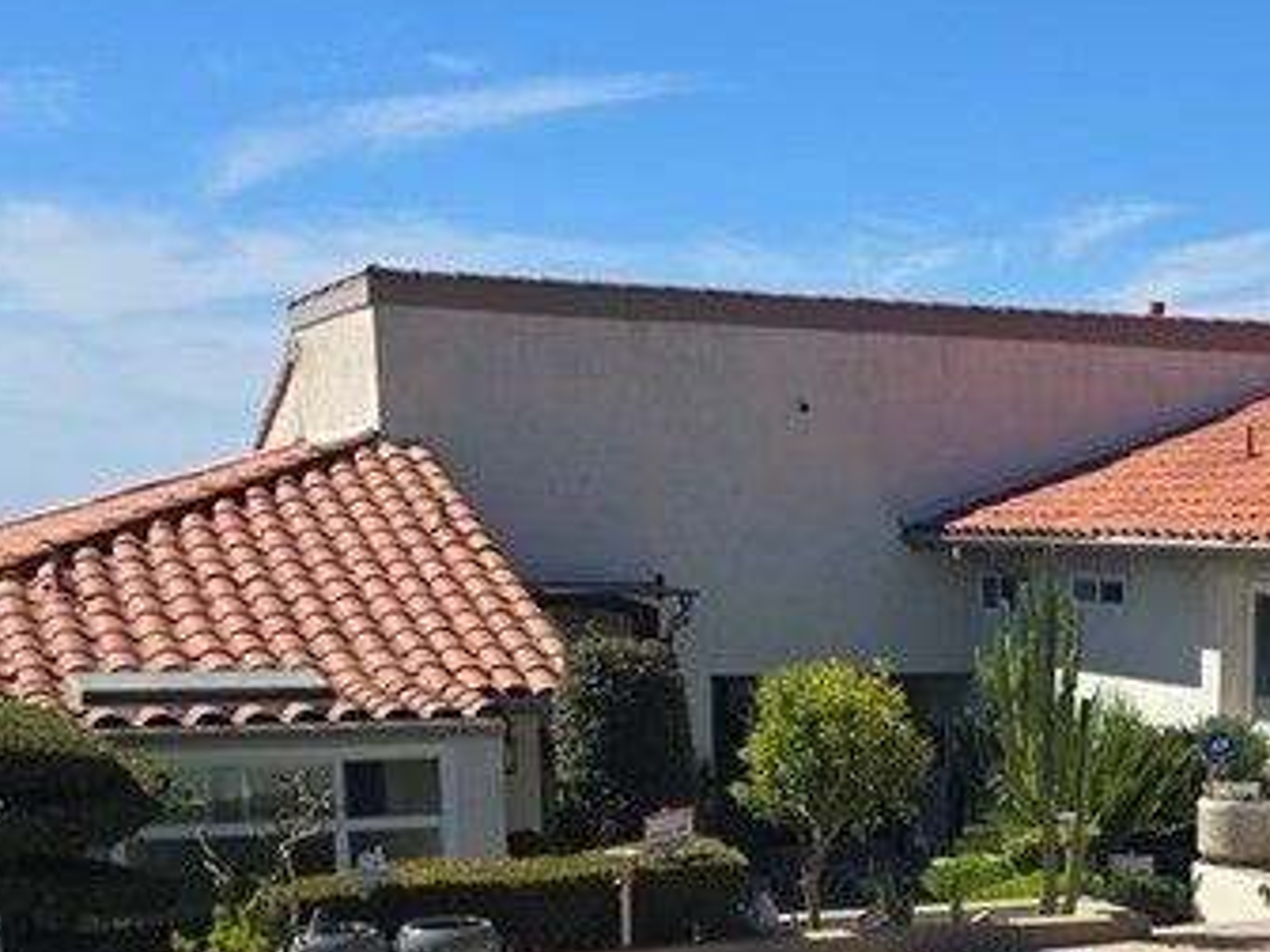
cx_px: 1270
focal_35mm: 70
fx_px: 2568
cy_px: 978
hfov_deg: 26.3
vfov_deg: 20.3
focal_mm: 6.3
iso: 12
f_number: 1.7
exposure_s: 1/973
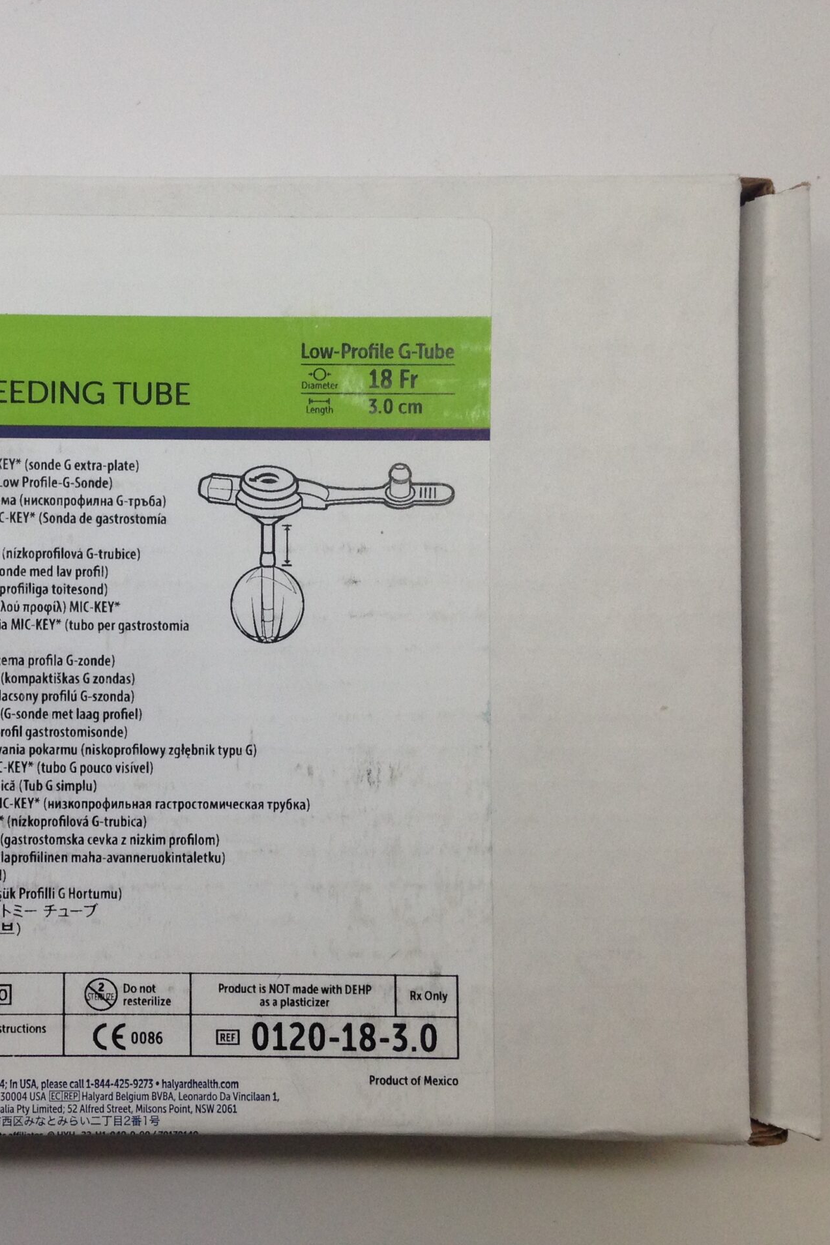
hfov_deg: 28.1
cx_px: 81
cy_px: 621
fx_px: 1591
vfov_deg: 42.7
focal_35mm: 46
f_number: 2.4
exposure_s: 1/120
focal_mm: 4.12
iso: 80
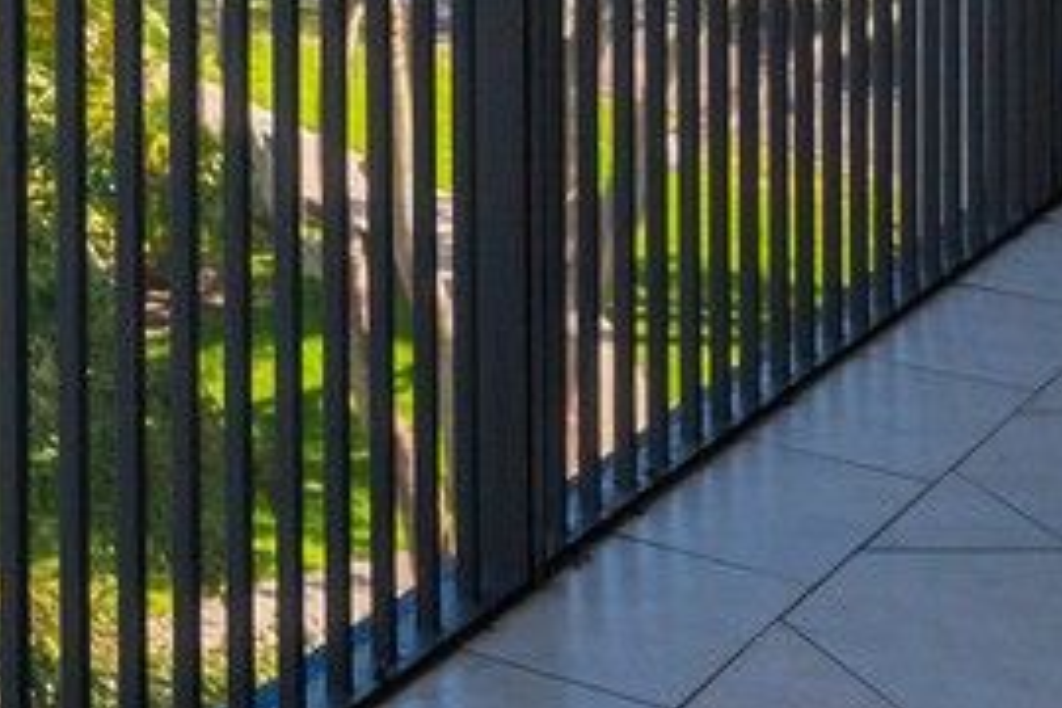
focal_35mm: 106
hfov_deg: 16.2
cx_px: -854
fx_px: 3127
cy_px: -671
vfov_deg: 11.7
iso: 320
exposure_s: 1/250
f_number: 7.1
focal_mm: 14
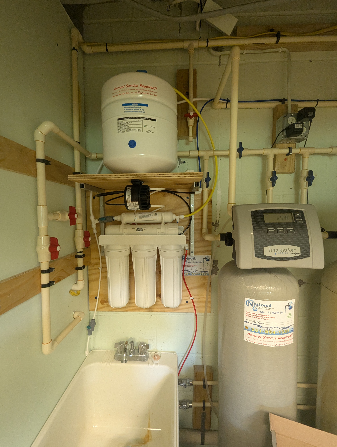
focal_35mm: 13
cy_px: 224
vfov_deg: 106.1
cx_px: 168
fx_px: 168
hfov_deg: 90.1
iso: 463
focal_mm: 1.95
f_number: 2.2
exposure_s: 1/44.8
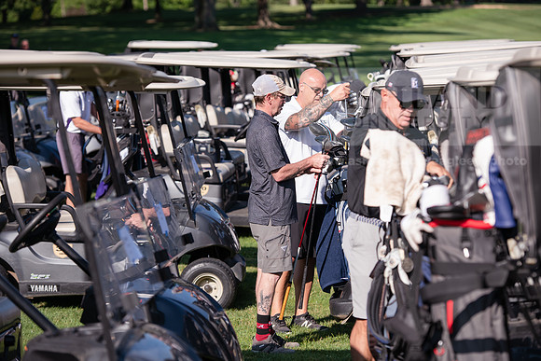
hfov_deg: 17.1
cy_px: 180
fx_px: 1804
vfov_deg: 11.4
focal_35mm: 120
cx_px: 270
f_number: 4
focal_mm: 120
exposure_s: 1/800
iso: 100
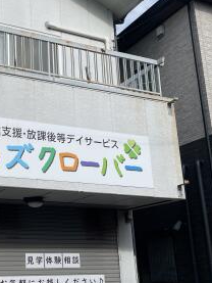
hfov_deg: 27.8
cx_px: 13
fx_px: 408
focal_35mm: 50
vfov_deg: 38.0
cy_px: 168
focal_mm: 4.2
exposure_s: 1/4464
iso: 32
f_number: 1.6
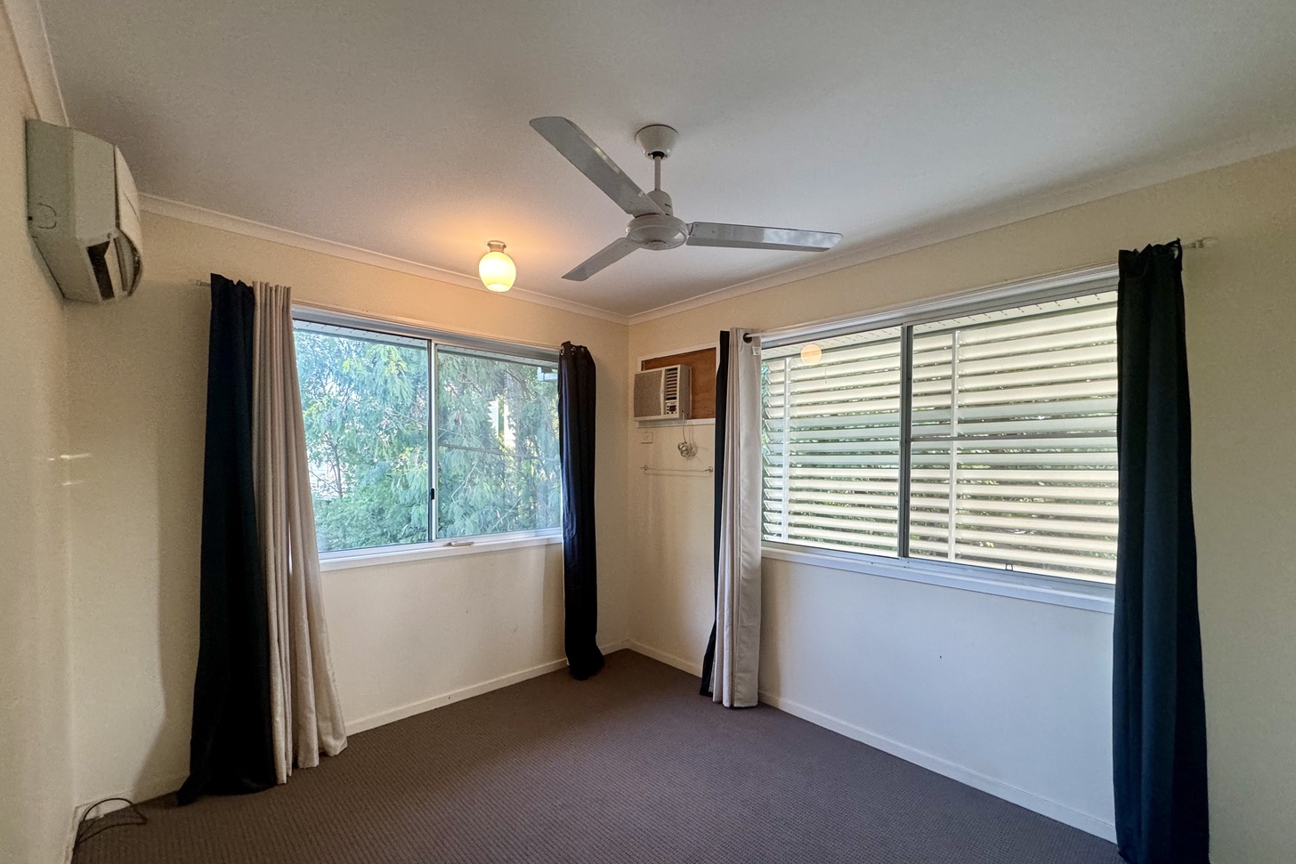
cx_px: 656
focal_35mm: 15
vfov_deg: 77.1
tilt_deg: +0.0
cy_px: 477
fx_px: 540
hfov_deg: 100.4
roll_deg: +0.5
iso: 250
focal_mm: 2.22
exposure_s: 1/100
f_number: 2.2
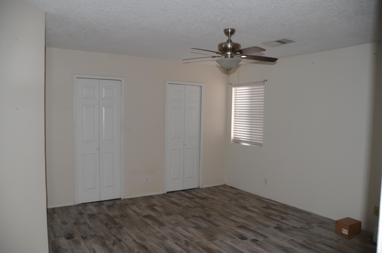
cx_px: 191
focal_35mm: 27
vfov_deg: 47.7
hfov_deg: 67.5
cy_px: 126
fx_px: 286
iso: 400
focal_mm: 18
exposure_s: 1/320
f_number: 3.5
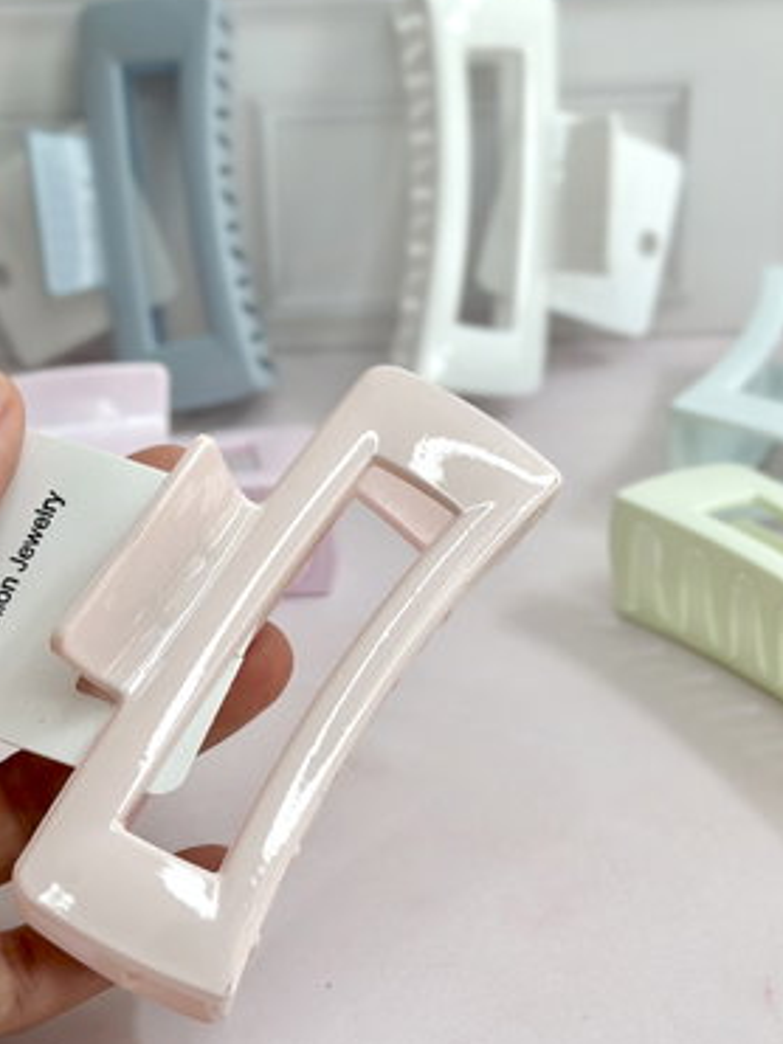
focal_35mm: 69
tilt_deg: -26.3
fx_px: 2082
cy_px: 505
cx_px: 380
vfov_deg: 28.2
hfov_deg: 21.3
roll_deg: +0.1
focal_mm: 6.86
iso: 100
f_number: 1.78
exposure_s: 1/456
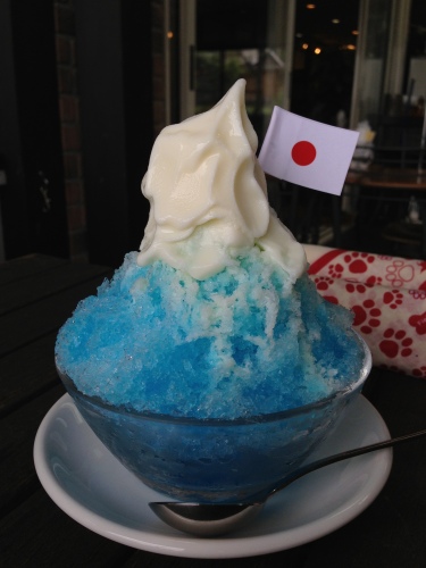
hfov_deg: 42.9
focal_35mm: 33
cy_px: 284
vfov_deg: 55.4
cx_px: 213
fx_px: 541
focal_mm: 4.13
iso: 50
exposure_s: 1/516
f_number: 2.4
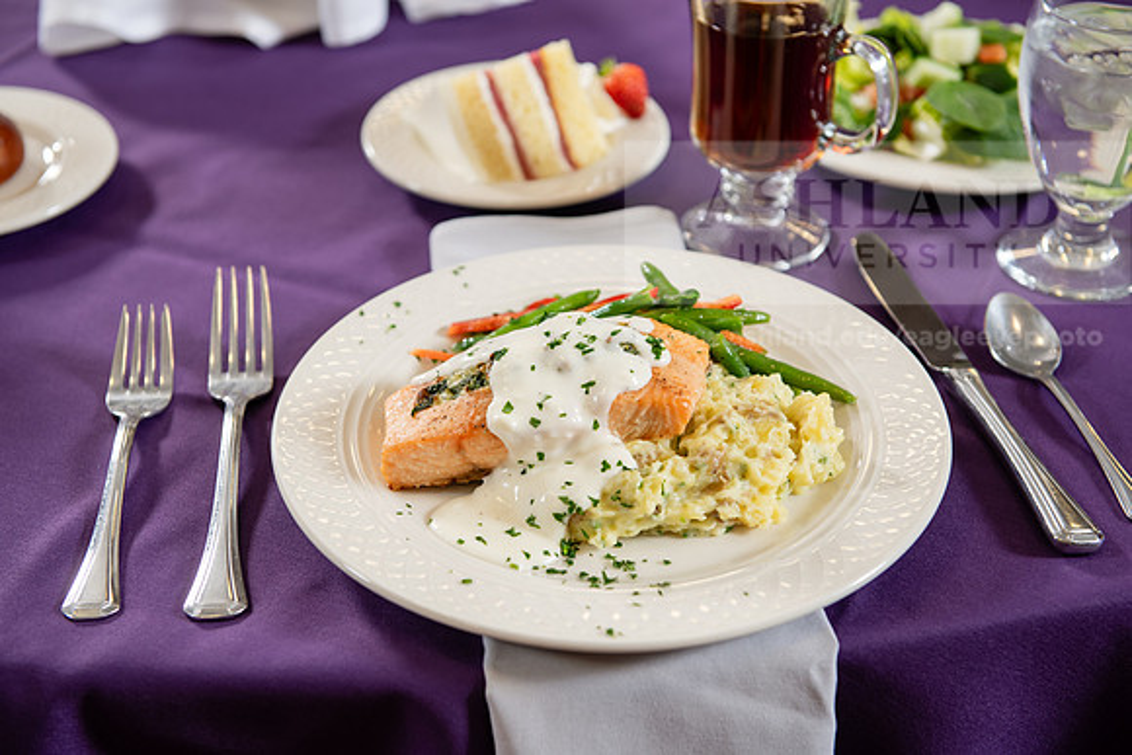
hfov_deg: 34.5
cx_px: 566
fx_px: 1824
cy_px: 378
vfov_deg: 23.4
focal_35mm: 58
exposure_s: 1/160
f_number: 4
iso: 400
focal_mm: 58
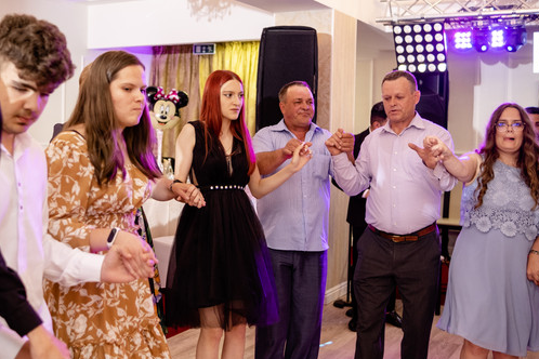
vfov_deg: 29.8
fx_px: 674
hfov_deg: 43.4
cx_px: 215
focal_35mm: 45
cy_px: 153
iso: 800
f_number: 2
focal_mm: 23
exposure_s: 1/200
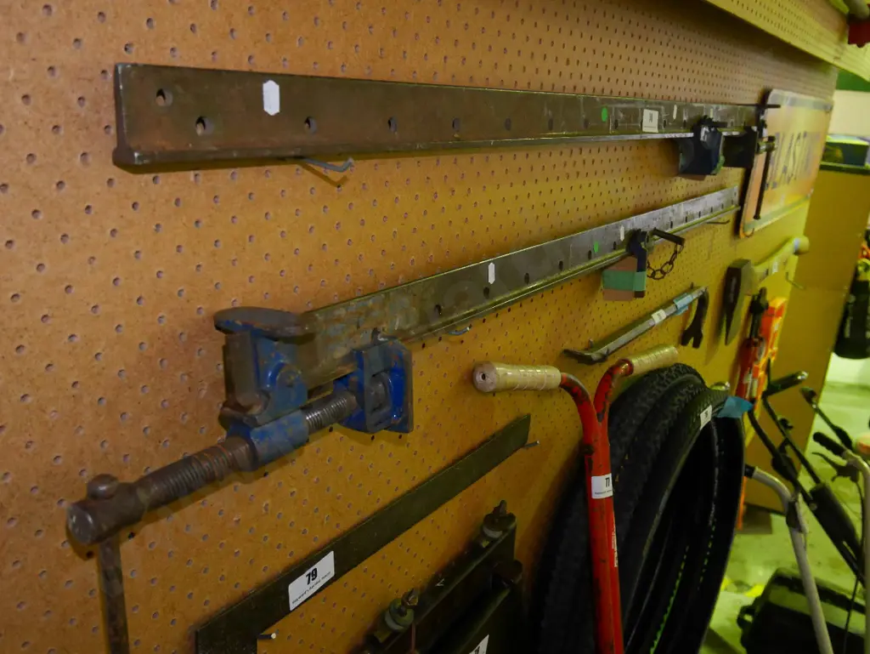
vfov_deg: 46.8
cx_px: 435
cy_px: 327
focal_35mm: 30
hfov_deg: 59.9
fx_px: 754
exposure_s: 1/60
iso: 3200
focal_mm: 15
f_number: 4
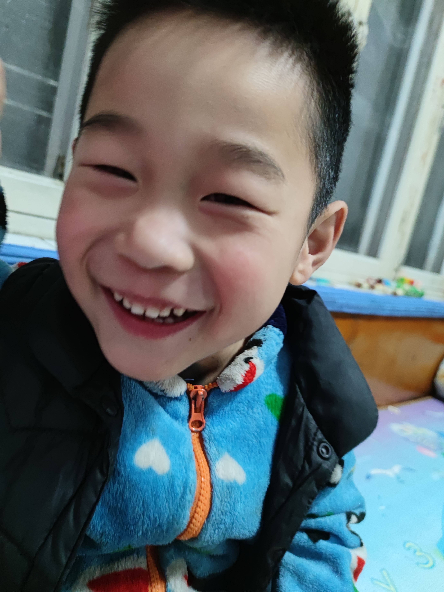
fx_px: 410
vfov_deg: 71.6
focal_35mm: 24
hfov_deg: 56.8
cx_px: 222
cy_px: 296
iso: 753
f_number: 1.69
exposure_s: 1/13
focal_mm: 6.72
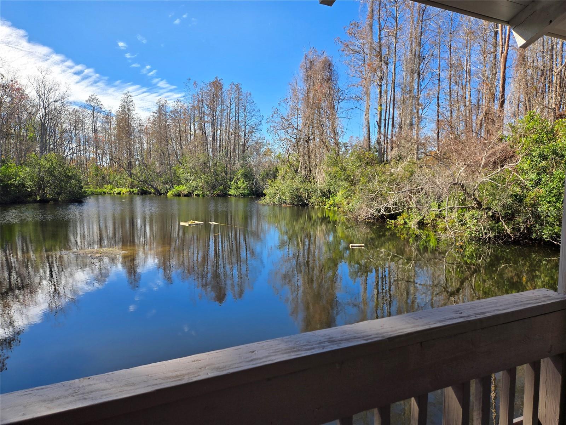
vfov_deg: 58.9
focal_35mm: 23
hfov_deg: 73.9
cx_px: 283
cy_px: 212
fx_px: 376
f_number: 1.8
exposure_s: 1/1509
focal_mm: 5.4
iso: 25
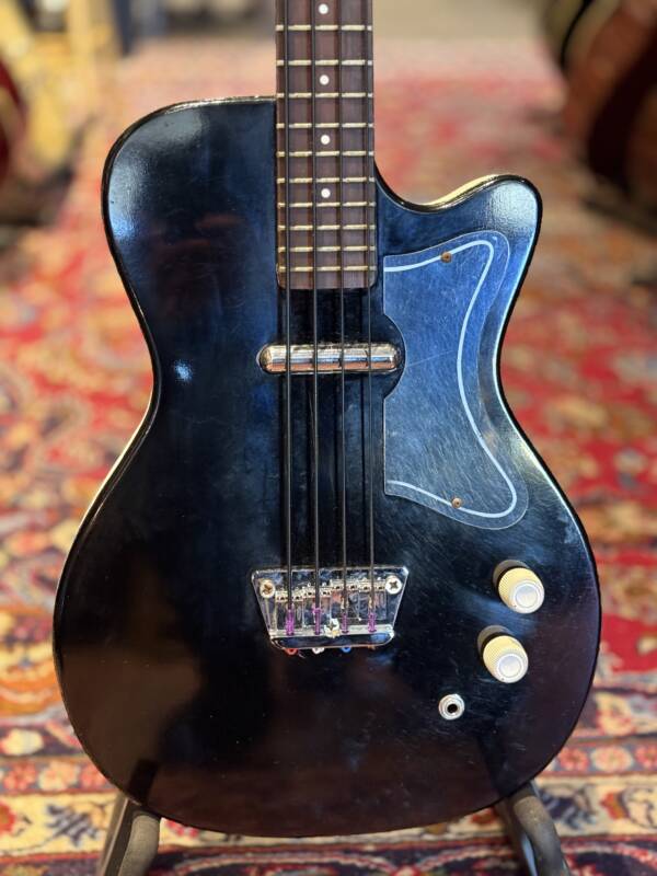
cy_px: 438
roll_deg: -0.8
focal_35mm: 48
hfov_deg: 30.3
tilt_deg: -27.0
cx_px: 328
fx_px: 1215
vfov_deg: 39.7
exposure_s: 1/30
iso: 500
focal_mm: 6.76
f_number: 1.78
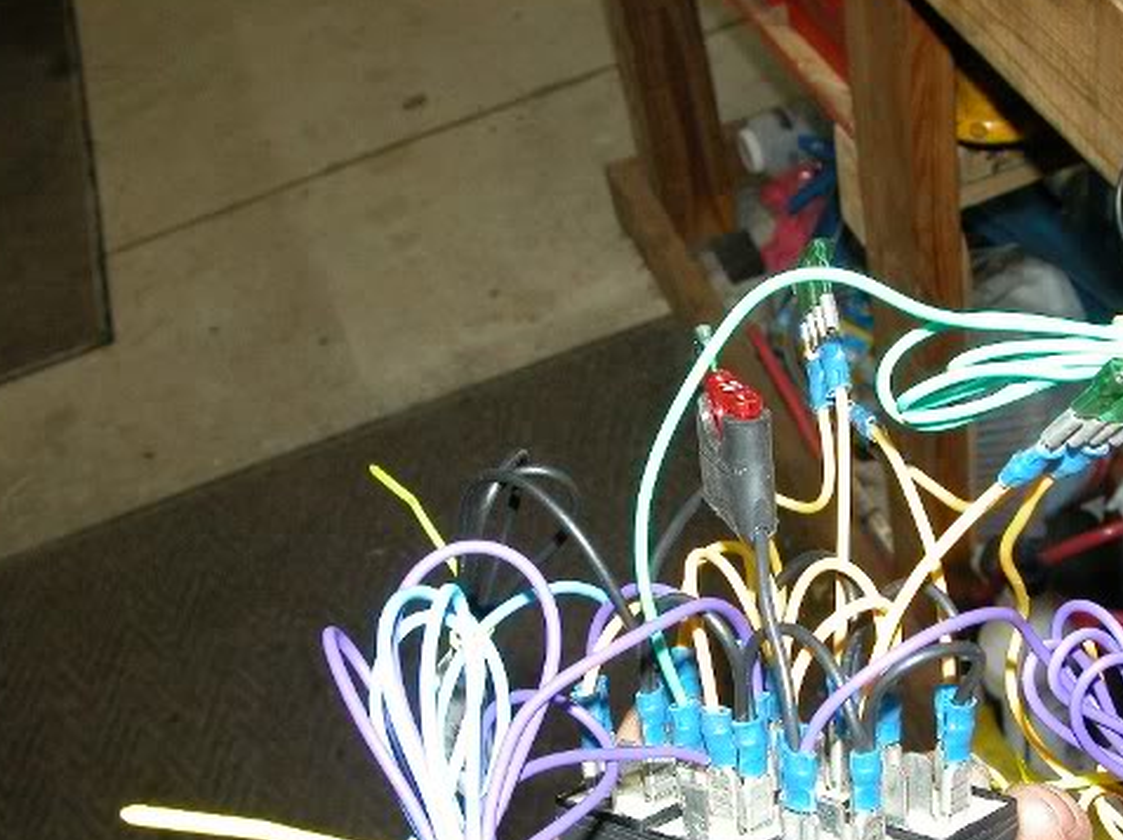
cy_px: 534
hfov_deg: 40.2
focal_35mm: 47
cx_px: 685
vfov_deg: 30.7
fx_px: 1524
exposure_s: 1/60
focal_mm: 8.9
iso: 200
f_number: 5
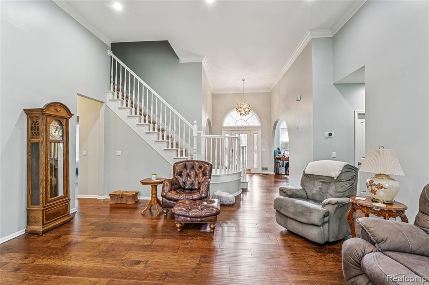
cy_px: 142
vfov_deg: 73.7
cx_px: 214
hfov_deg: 96.8
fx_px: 191
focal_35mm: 16
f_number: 13
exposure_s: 1/1.67
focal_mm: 16
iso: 400
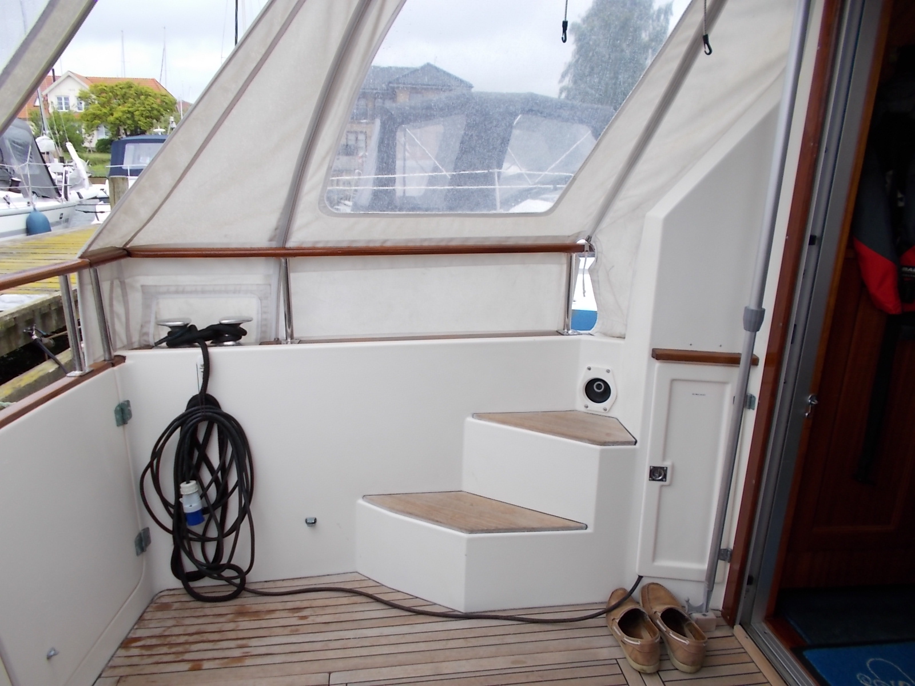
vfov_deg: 53.1
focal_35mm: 26
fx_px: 687
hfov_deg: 67.3
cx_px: 458
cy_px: 343
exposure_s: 1/200
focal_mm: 4.6
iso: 80
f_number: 3.2
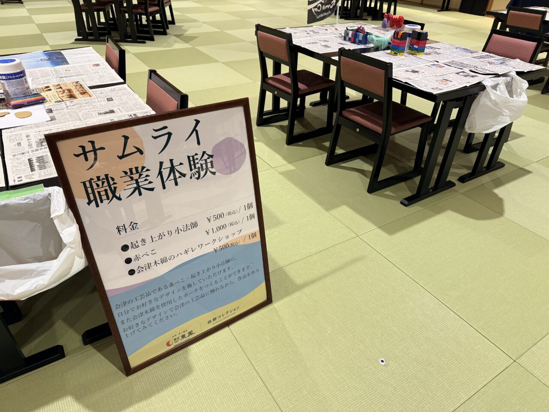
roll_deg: -2.6
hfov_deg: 71.6
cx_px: 274
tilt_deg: -34.1
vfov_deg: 56.8
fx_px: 381
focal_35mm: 24
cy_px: 206
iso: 200
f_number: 1.78
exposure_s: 1/98
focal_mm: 6.76
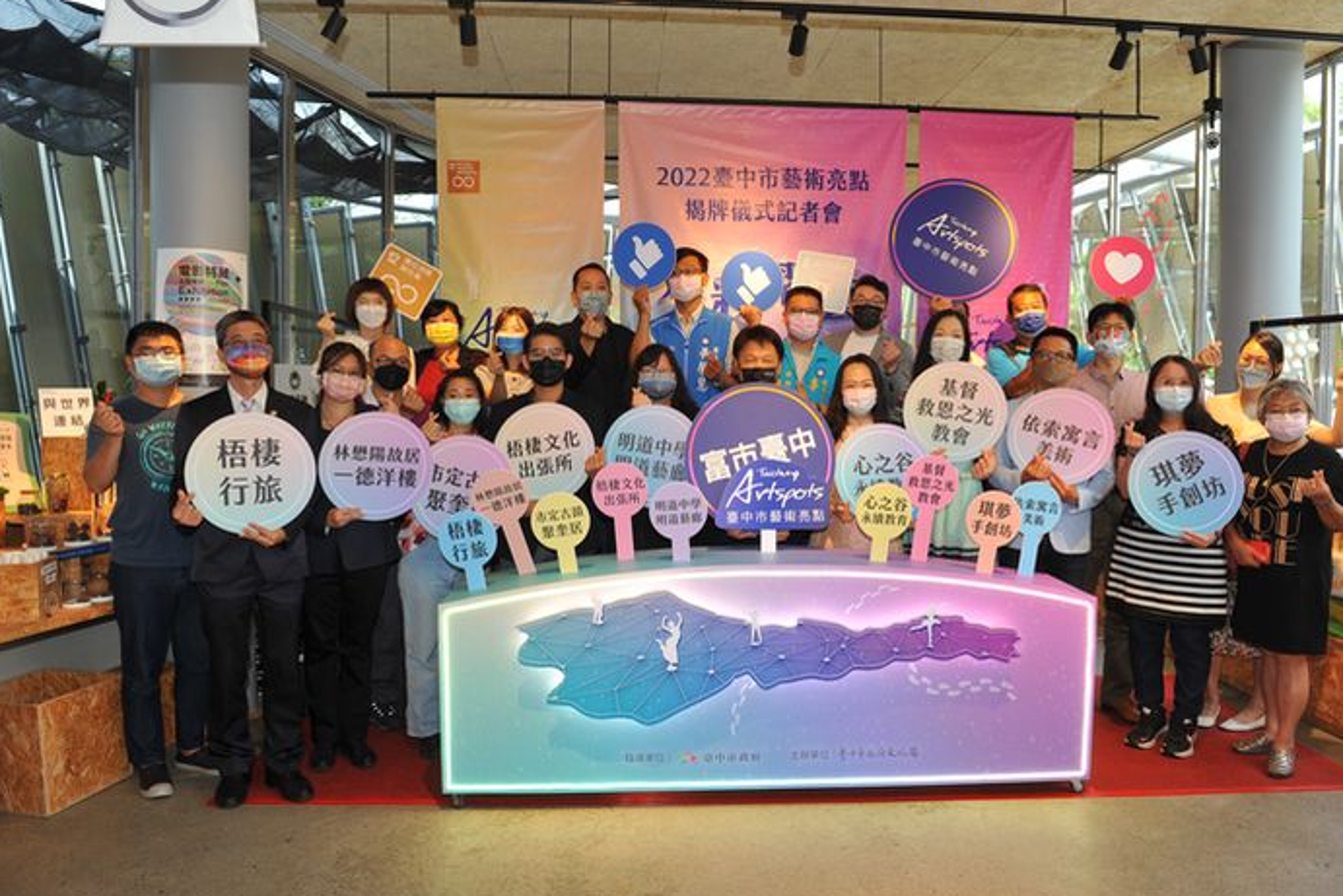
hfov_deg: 71.5
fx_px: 933
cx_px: 694
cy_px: 439
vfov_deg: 51.3
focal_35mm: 25
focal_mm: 24
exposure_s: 1/60
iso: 500
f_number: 5
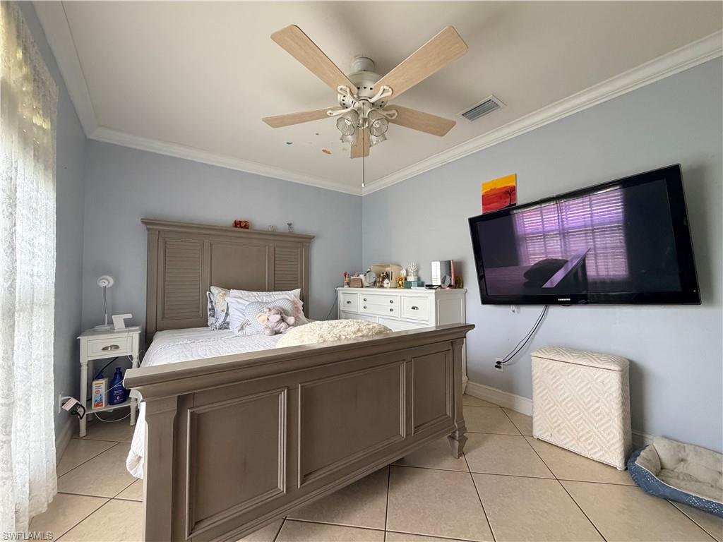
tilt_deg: +1.7
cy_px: 271
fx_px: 292
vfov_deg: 85.7
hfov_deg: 102.1
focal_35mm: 14
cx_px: 362
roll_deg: +0.7
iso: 320
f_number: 2.2
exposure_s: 1/82
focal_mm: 2.22
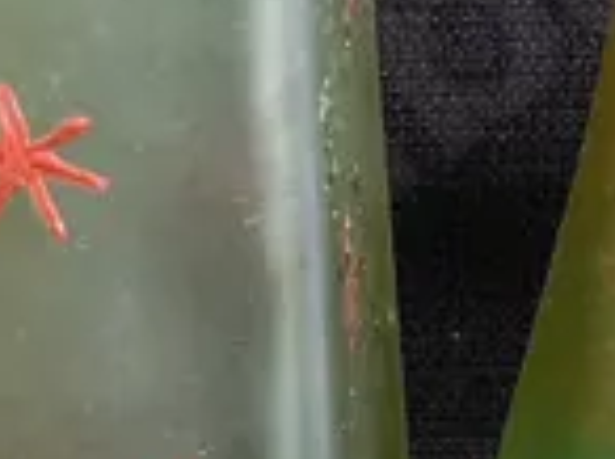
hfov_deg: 10.2
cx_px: 771
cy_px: -185
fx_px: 3370
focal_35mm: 190
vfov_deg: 7.7
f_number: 2
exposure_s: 1/120
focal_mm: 2.87
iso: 32
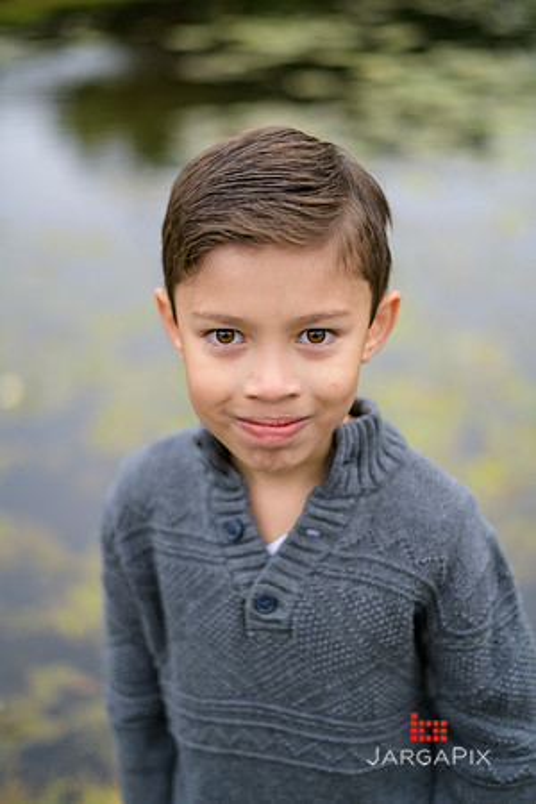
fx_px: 1117
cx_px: 268
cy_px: 402
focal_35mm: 50
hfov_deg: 27.0
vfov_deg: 39.6
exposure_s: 1/500
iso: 200
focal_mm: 50
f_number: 2
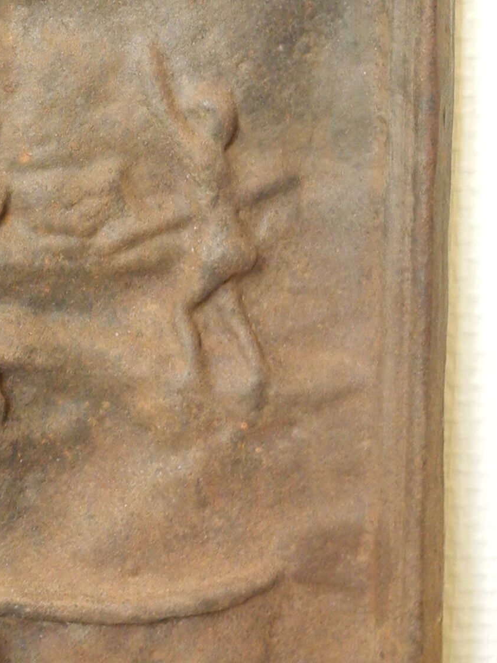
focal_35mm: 114
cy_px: 227
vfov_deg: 17.2
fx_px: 2182
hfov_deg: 12.3
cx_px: -266
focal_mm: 7.4
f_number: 3.2
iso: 313
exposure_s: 1/30
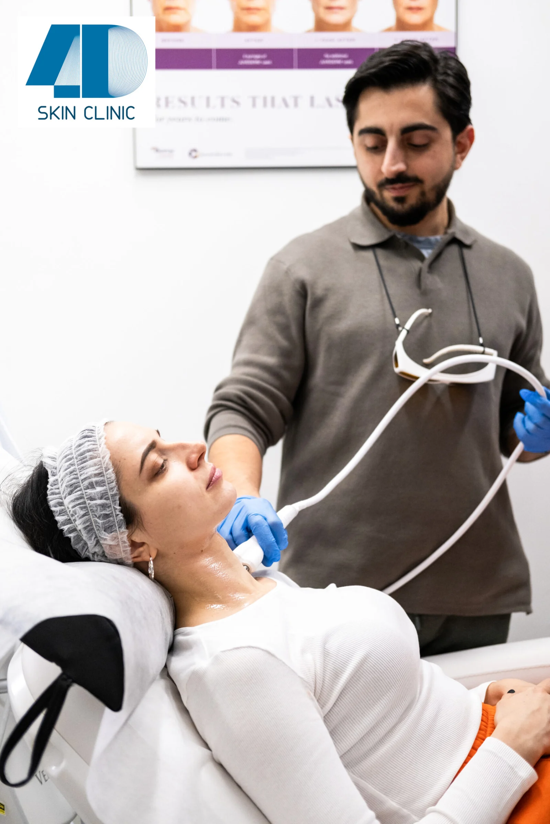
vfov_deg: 37.5
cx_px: 275
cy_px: 412
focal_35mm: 53
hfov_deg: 25.5
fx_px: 1214
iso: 800
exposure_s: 1/800
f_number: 2
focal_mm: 35
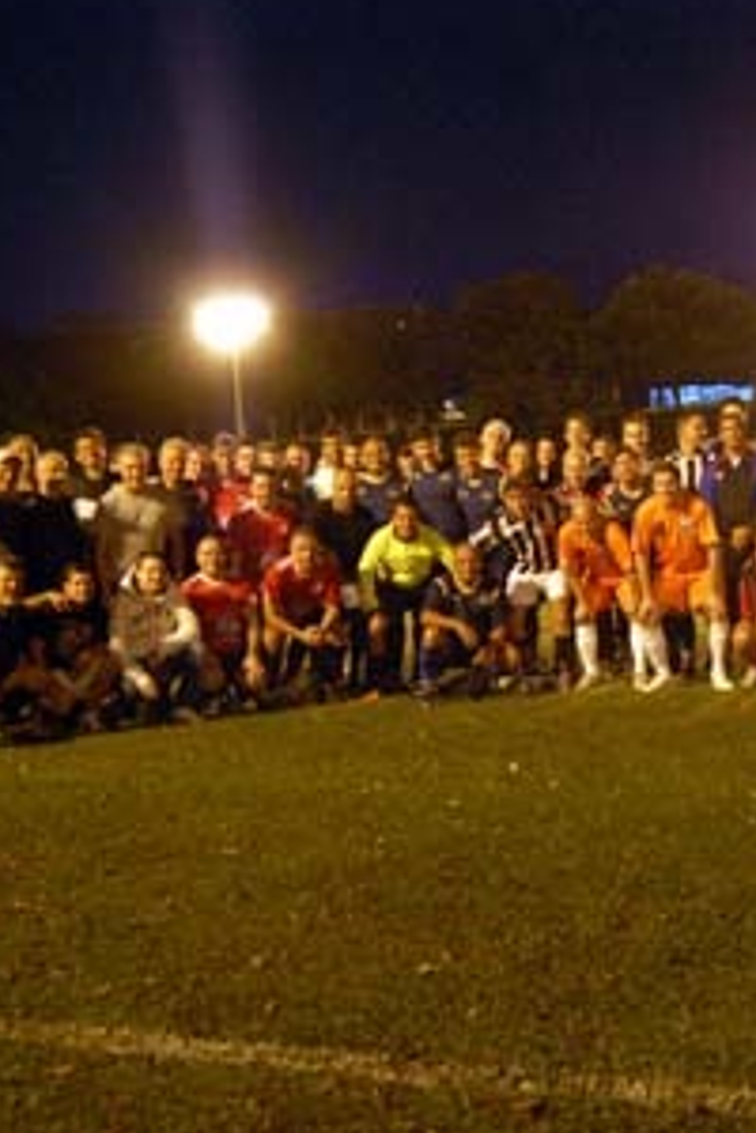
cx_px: 597
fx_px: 1575
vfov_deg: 39.6
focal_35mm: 50
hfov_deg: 26.5
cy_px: 574
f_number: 3.8
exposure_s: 1/40
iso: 1600
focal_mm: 20
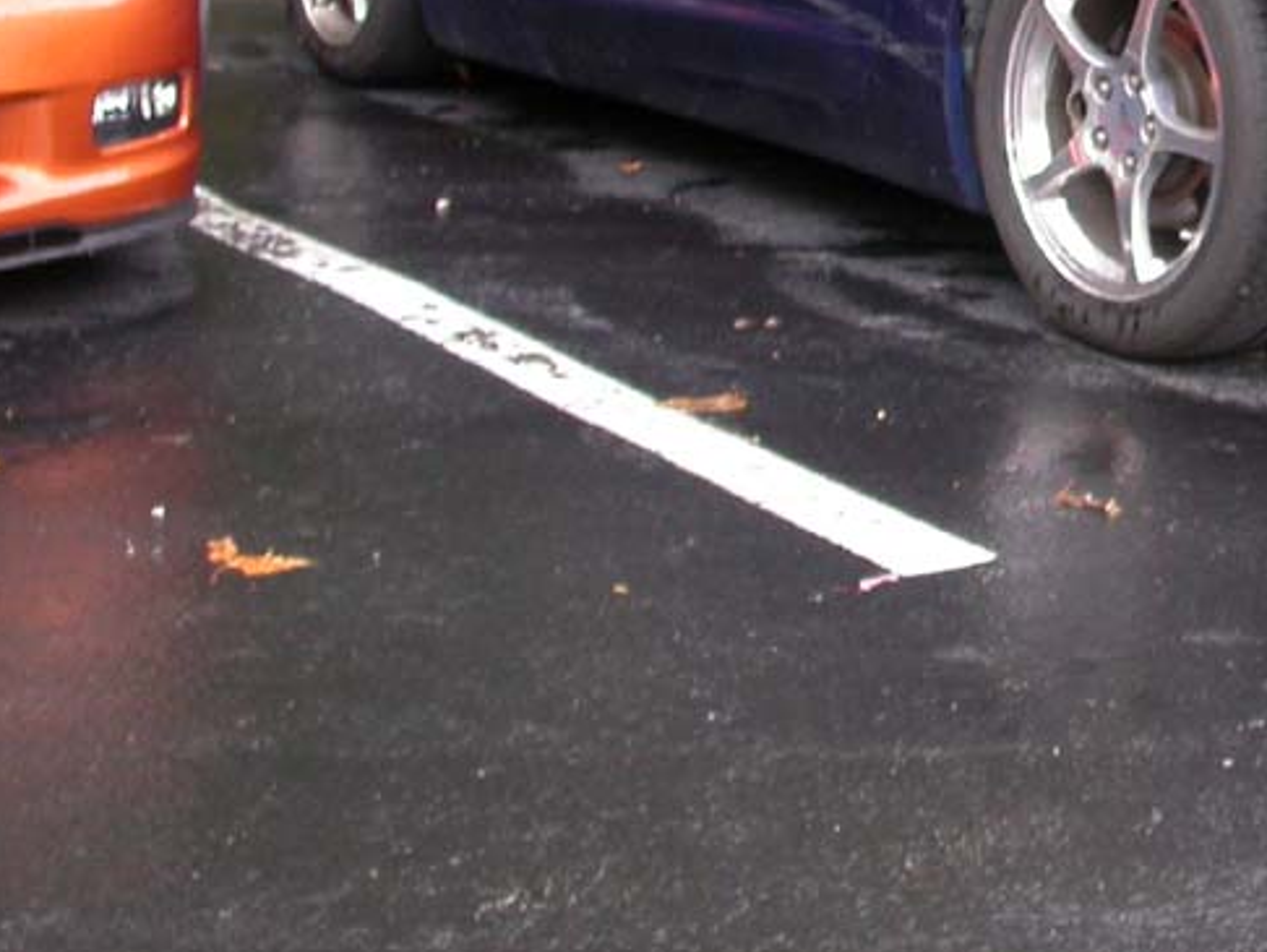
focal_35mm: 80
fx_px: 2930
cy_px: 31
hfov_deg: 23.2
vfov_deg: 18.1
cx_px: 1319
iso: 100
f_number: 2.6
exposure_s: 1/42.6
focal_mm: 7.85
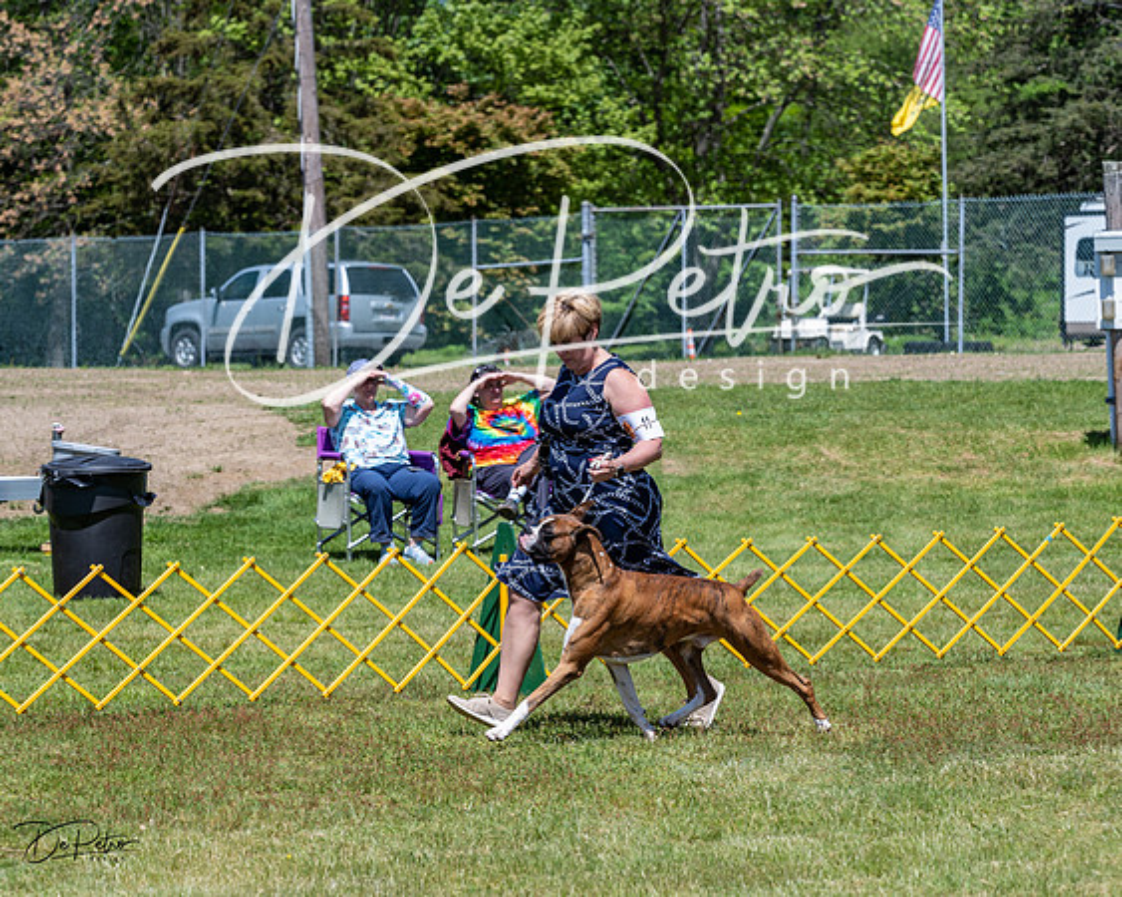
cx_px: 561
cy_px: 448
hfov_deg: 13.7
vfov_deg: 11.0
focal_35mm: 141
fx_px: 4673
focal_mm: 125
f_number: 6.3
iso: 125
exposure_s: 1/640
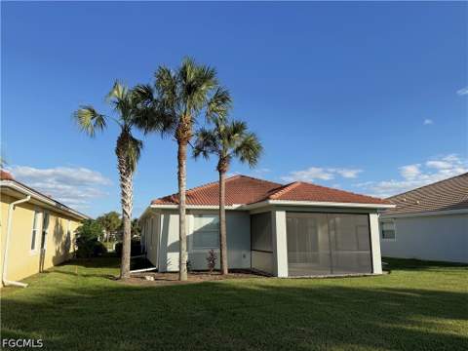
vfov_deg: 56.8
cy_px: 176
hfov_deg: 71.6
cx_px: 234
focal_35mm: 24
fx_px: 324
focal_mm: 6.76
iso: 80
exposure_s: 1/4405
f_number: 1.78
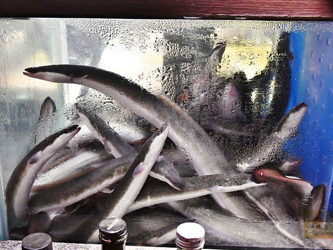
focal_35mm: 48
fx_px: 457
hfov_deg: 40.0
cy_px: 125
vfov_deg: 30.5
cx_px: 158
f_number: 5.6
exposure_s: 1/30
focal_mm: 29
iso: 1600
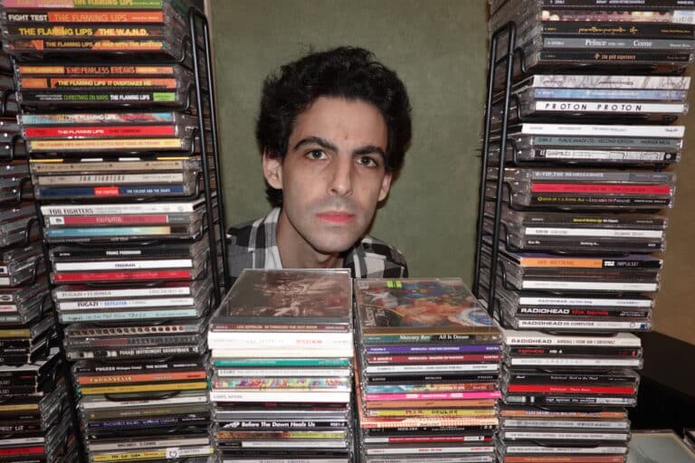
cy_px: 232
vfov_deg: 53.1
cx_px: 348
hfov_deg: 73.7
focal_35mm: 24
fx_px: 463
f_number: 2.8
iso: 320
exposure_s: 1/30
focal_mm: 9
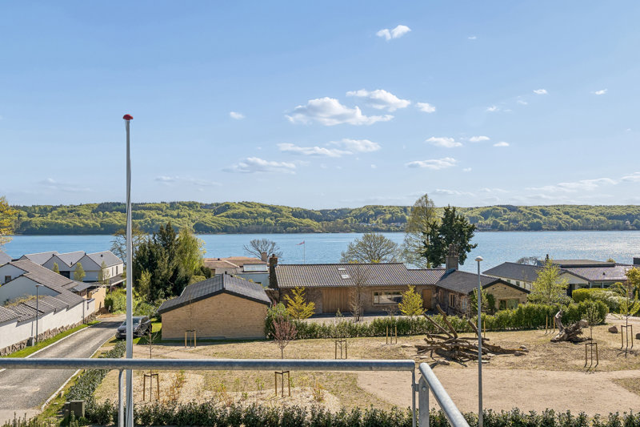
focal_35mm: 33
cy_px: 214
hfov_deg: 57.2
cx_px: 320
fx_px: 587
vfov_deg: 40.0
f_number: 8
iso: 200
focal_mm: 22
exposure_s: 1/640
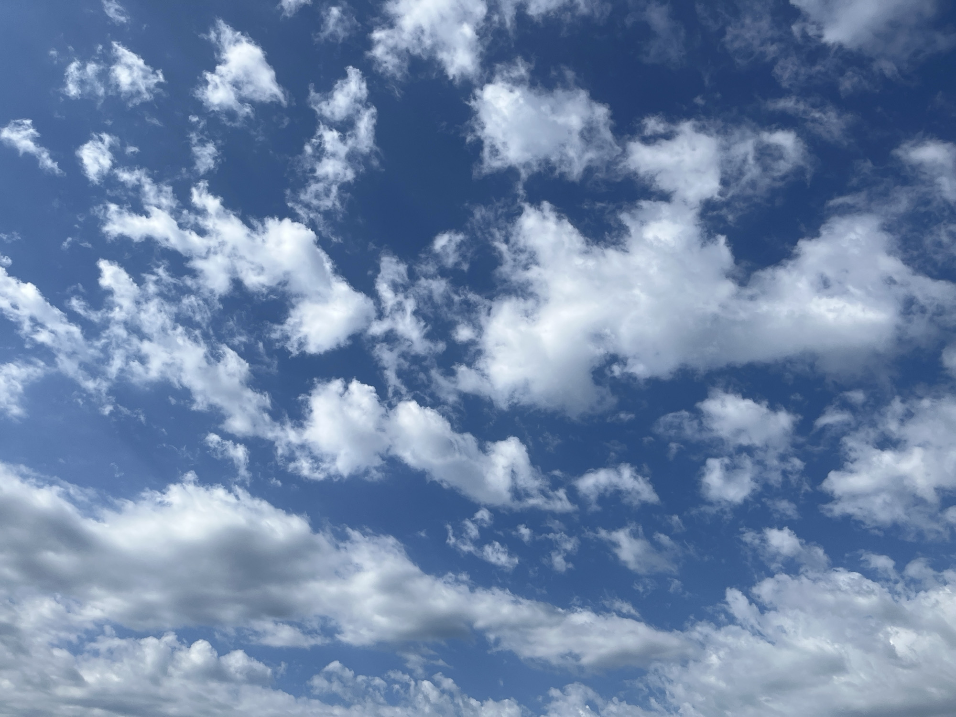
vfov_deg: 53.1
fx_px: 718
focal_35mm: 26
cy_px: 358
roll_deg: -2.1
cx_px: 478
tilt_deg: +37.2
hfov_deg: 67.3
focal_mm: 5.1
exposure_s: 1/6897
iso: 50
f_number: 1.6
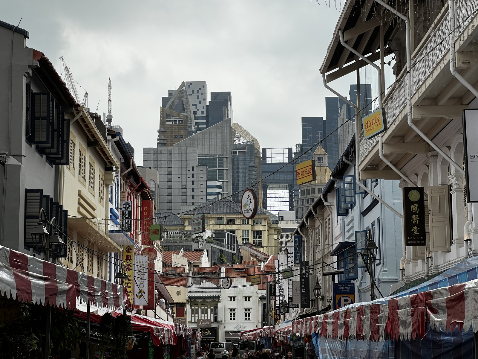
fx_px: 1063
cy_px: 180
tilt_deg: +9.4
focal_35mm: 77
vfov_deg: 19.1
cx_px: 239
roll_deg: +0.9
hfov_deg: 25.3
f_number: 2.8
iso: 32
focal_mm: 9
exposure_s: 1/889
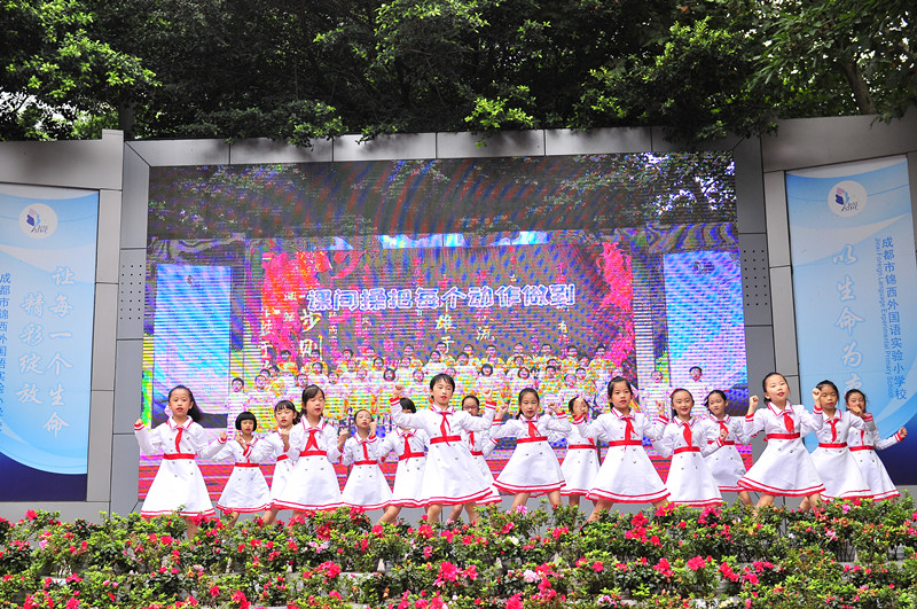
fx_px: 1183
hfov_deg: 42.4
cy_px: 304
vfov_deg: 28.9
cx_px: 458
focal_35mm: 46
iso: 320
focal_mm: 31
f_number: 3.2
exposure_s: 1/800
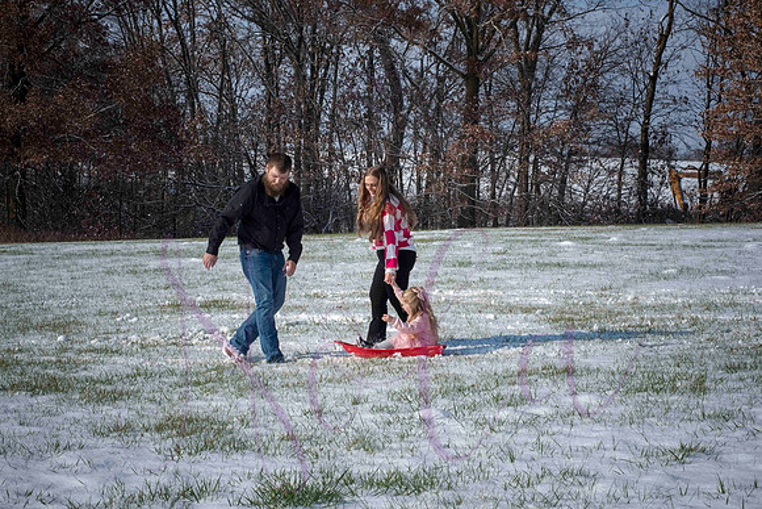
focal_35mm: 80
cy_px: 254
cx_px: 381
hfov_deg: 25.4
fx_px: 1694
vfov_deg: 17.1
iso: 640
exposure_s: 1/1000
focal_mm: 80
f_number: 16
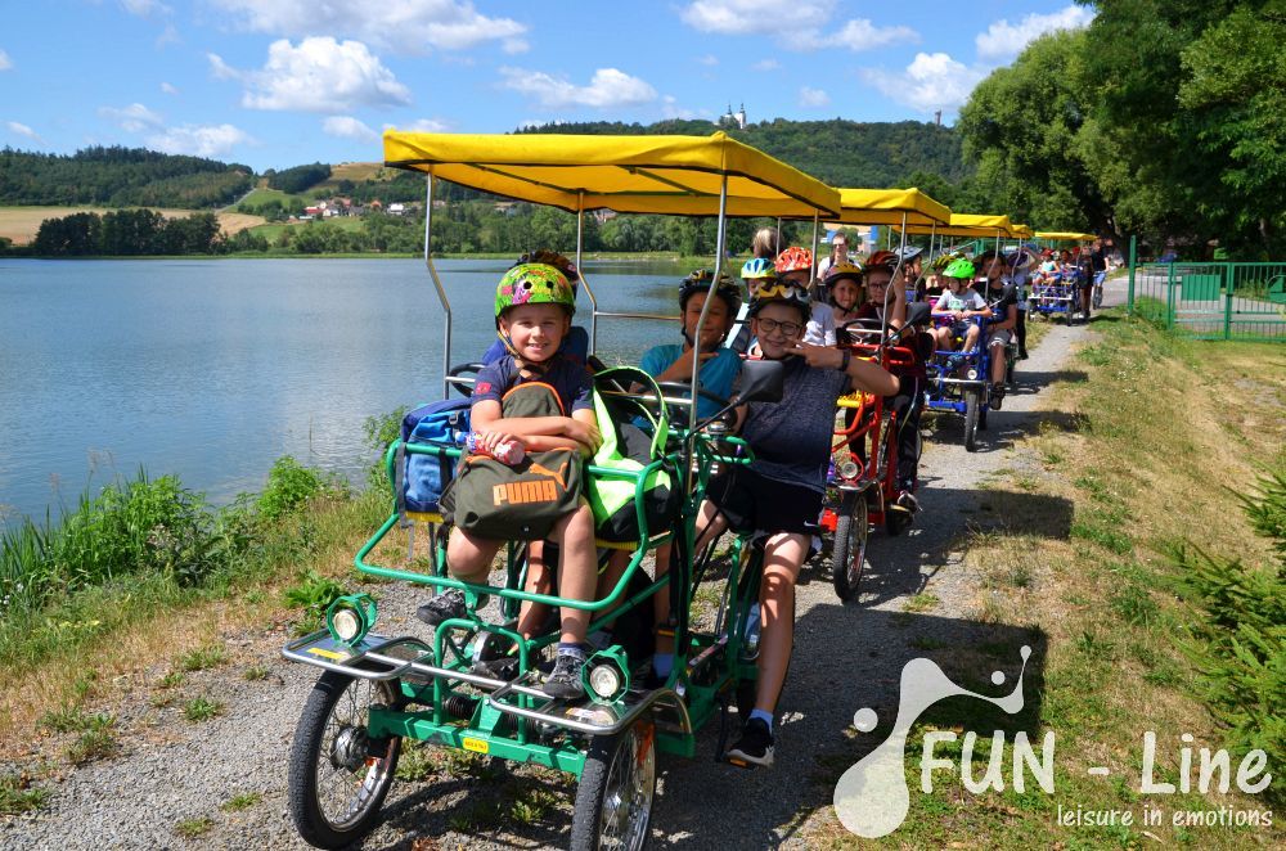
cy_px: 426
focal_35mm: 33
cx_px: 643
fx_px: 1176
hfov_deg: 57.3
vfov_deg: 39.8
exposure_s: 1/250
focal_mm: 22
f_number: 8
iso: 100
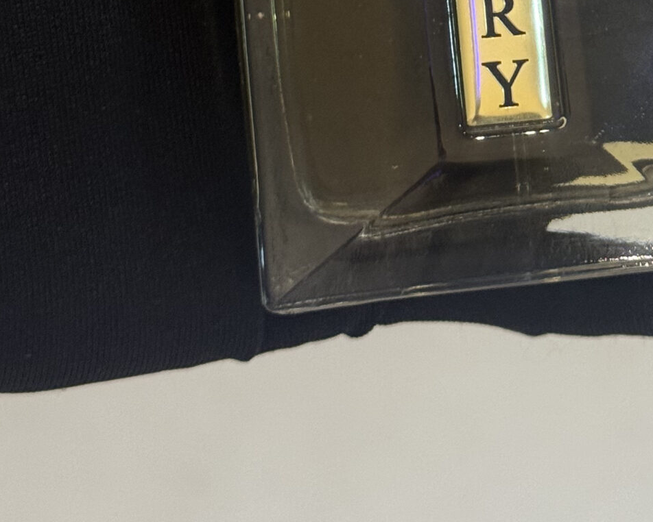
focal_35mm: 126
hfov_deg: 15.2
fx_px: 2436
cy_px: -251
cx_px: 543
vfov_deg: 11.7
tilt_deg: -56.4
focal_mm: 6.76
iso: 250
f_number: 1.78
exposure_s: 1/33
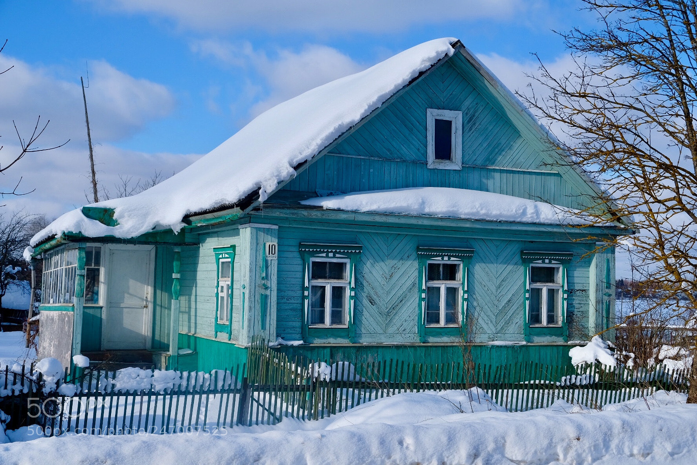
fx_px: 949
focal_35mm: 49
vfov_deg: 27.5
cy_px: 232
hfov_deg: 40.3
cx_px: 348
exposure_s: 1/1000
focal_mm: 32.9
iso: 400
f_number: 8
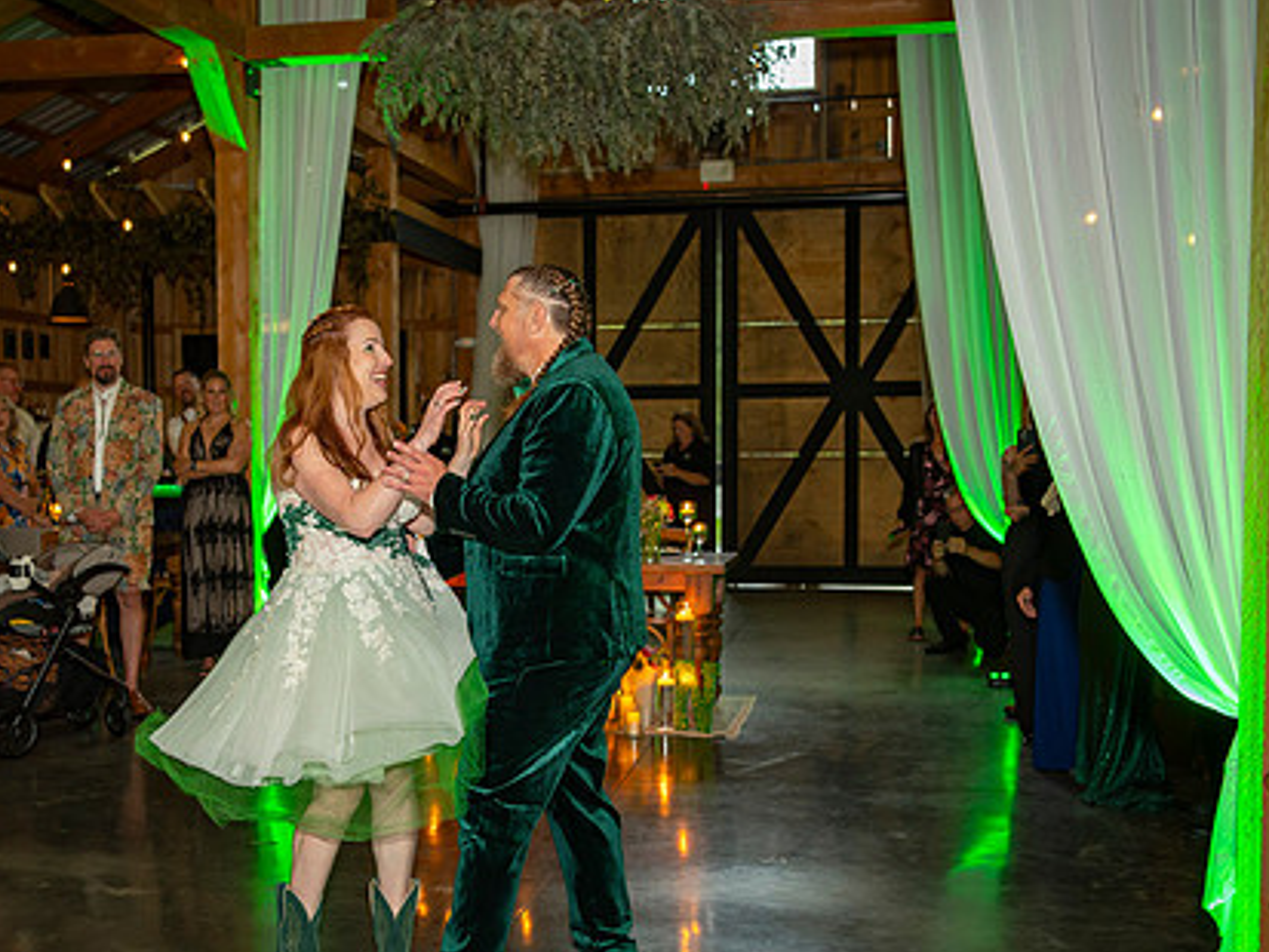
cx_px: 485
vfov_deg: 30.2
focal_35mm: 48
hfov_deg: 39.4
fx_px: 1760
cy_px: 537
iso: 800
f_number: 2.8
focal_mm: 34
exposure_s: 1/60
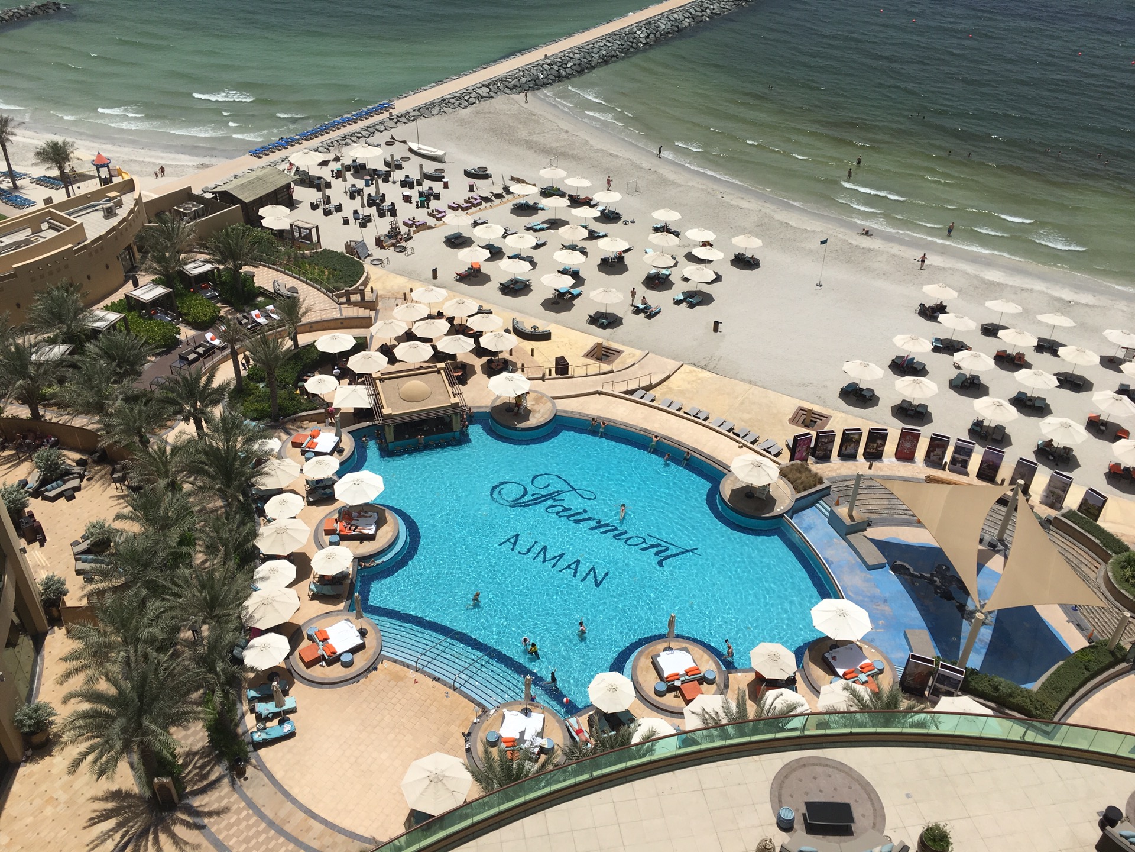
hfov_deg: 61.7
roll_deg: -1.4
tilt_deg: -35.2
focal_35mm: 29
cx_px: 568
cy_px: 426
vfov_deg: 48.2
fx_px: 951
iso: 25
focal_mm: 4.15
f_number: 2.2
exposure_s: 1/3497
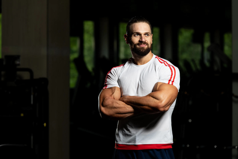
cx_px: 119
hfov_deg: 13.2
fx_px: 1025
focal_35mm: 155
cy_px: 80
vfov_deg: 8.9
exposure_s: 1/250
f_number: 4.5
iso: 64
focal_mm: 155
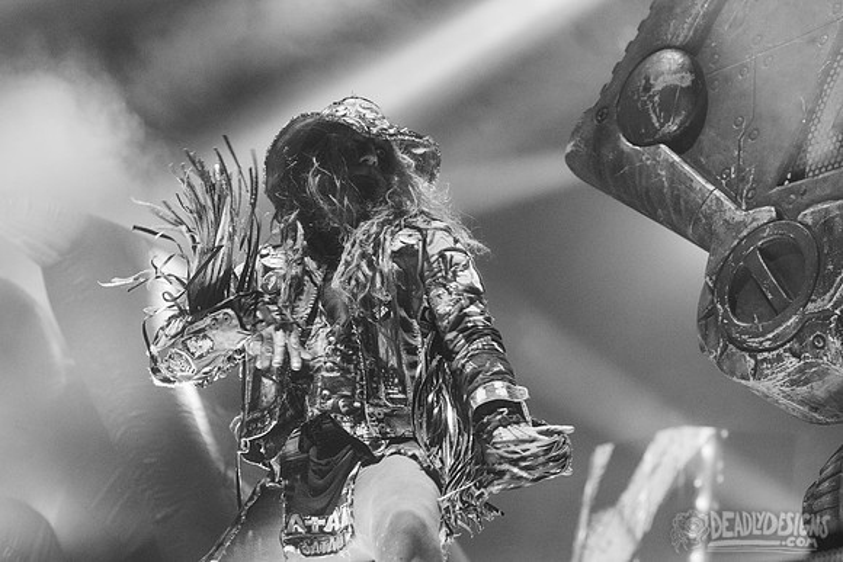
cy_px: 244
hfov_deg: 22.5
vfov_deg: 15.1
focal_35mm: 90
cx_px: 443
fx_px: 2118
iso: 3200
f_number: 4
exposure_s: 1/500
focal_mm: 80
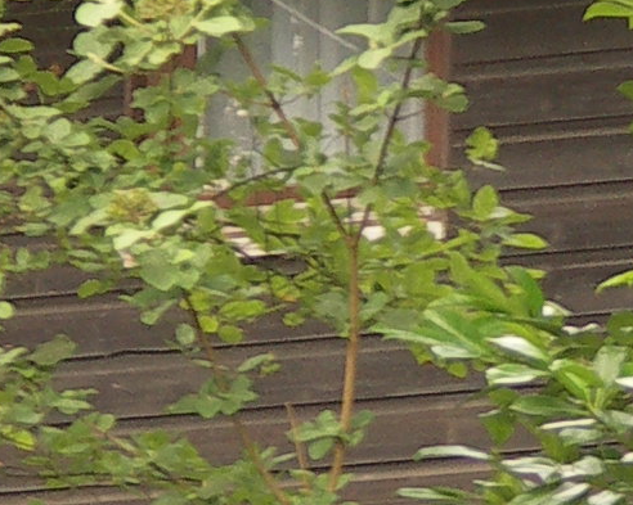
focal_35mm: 1257
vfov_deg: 1.2
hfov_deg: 1.5
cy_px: 855
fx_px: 23535
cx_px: 171
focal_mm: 50.1
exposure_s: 1/25
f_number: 3.5
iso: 100
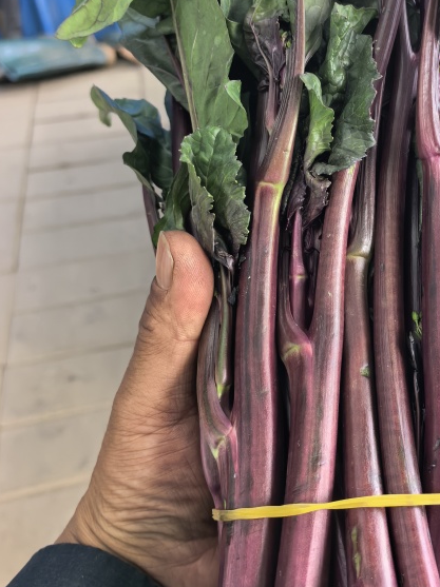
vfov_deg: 41.0
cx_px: 399
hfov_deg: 30.1
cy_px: 230
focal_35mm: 46
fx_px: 780
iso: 160
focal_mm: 5.75
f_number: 2
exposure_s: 1/907
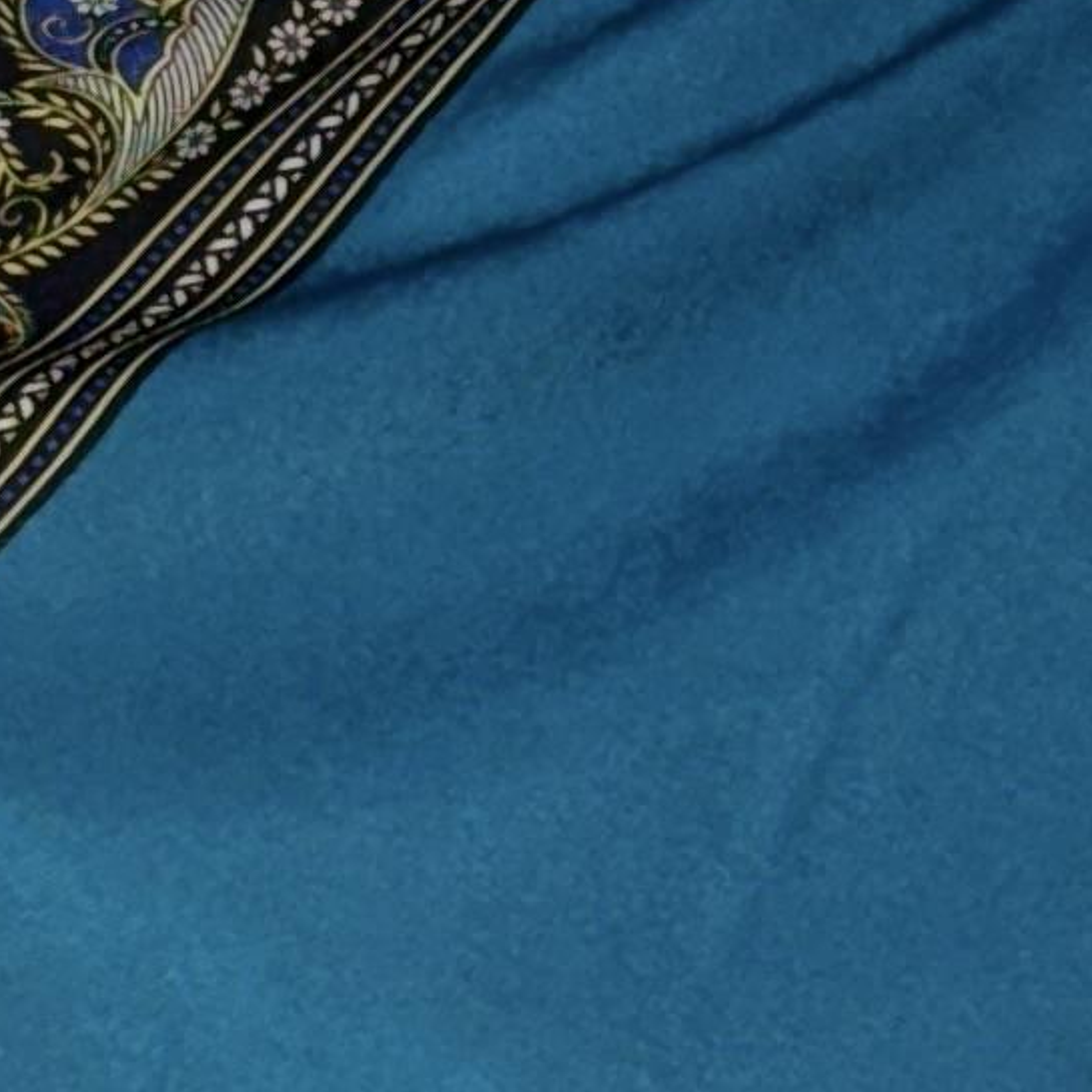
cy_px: -28
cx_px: 826
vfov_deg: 5.6
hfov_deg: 5.6
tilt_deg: +0.4
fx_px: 11207
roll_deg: -0.1
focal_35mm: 314
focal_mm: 6.76
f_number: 1.78
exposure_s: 1/50
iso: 50
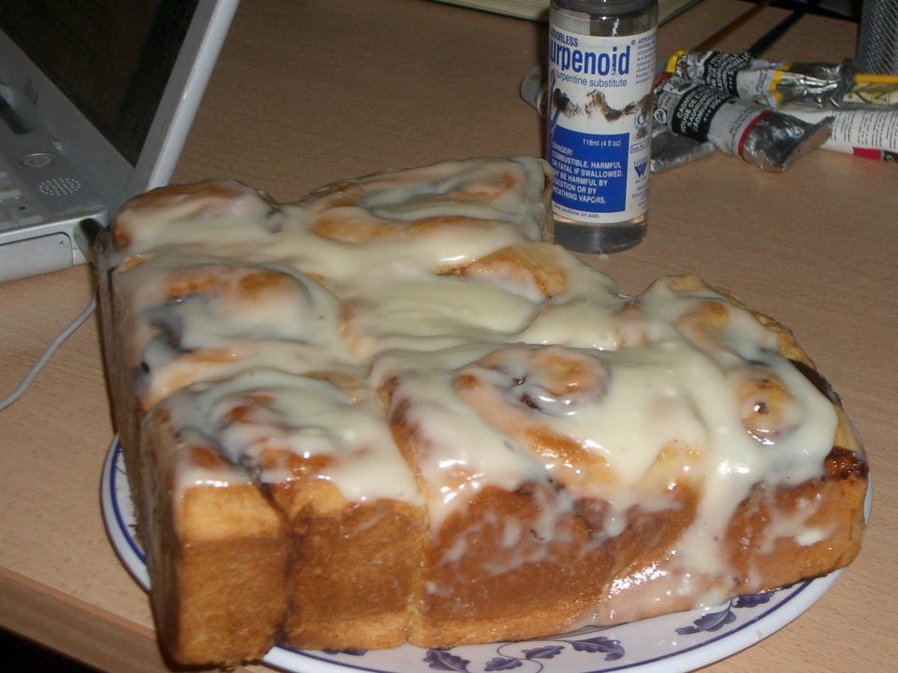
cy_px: 336
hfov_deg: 26.3
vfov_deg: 19.9
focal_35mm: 74
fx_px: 1920
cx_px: 449
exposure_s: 1/40
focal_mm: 12.2
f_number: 3.9
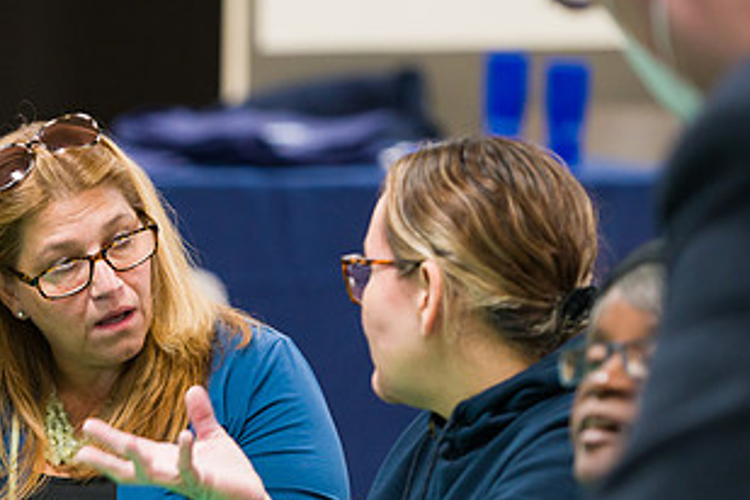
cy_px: 337
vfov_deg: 5.4
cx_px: 83
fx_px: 5270
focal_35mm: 253
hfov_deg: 8.1
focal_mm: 135
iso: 1600
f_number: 3.2
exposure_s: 1/200
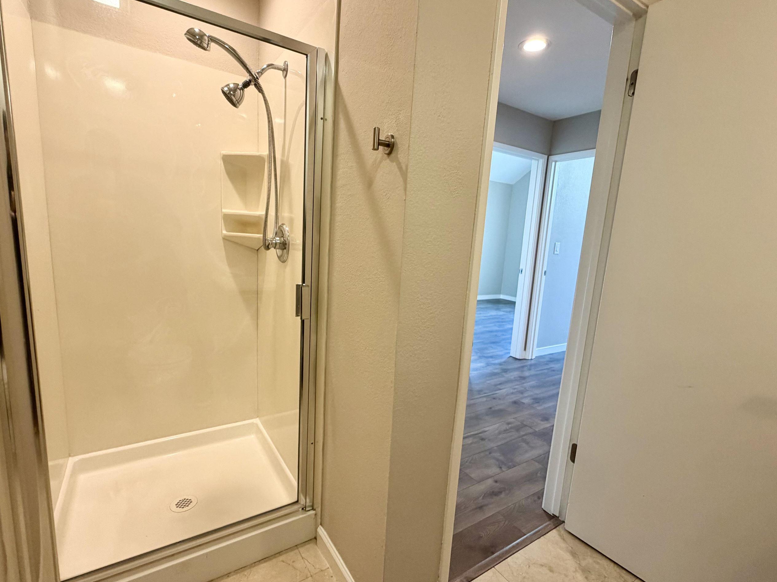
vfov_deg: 74.7
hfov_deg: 91.0
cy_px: 297
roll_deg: -2.8
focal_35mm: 17
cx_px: 383
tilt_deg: -9.8
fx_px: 382
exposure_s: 1/60
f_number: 2.2
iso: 160
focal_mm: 2.22
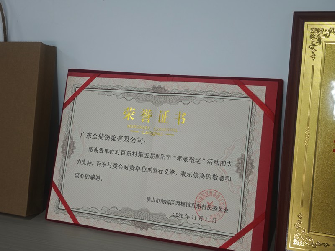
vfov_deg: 31.5
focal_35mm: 46
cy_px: 126
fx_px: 445
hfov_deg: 41.2
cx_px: 168
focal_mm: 6.55
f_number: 1.62
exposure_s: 1/79.5
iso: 400
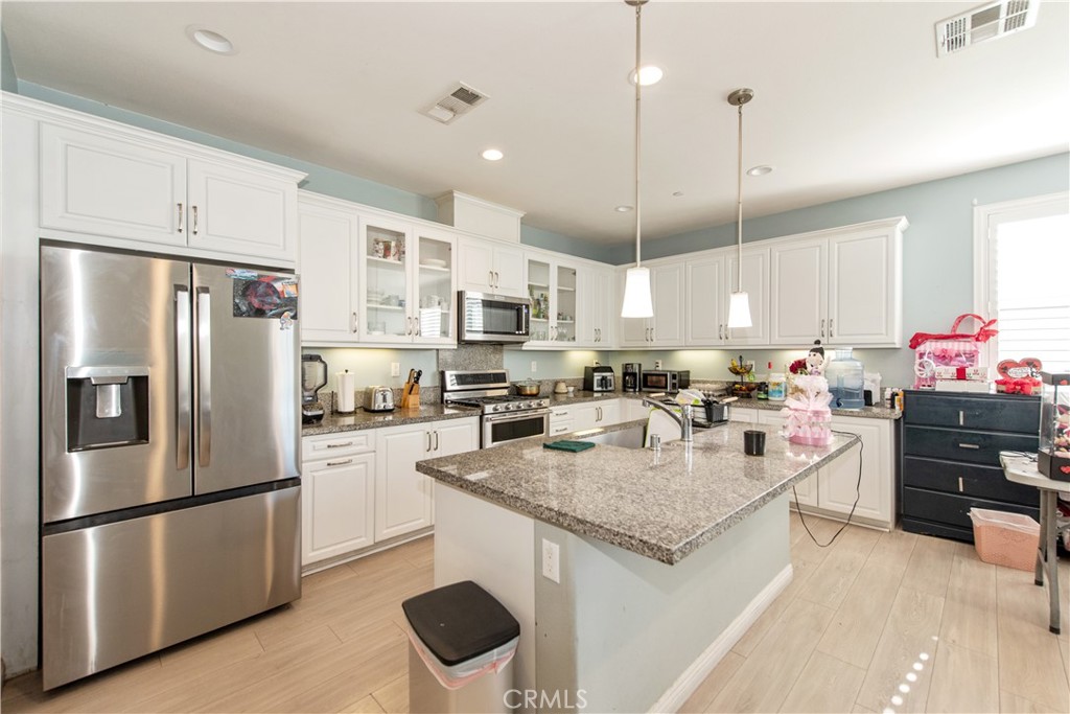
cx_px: 535
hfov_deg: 100.4
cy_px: 357
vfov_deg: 77.3
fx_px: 446
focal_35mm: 15
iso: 800
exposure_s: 1/100
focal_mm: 15
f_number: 5
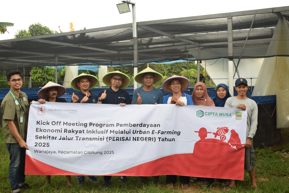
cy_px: 96
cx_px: 144
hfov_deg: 49.6
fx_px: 313
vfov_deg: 34.2
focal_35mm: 39
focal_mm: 26
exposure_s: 1/160
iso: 400
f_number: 6.3
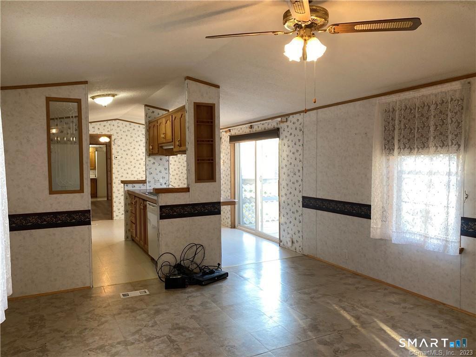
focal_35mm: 26
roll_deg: -0.4
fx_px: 358
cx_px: 238
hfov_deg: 67.3
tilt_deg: -2.9
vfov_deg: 53.1
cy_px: 178
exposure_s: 1/120
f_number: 1.8
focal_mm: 4.25
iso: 100
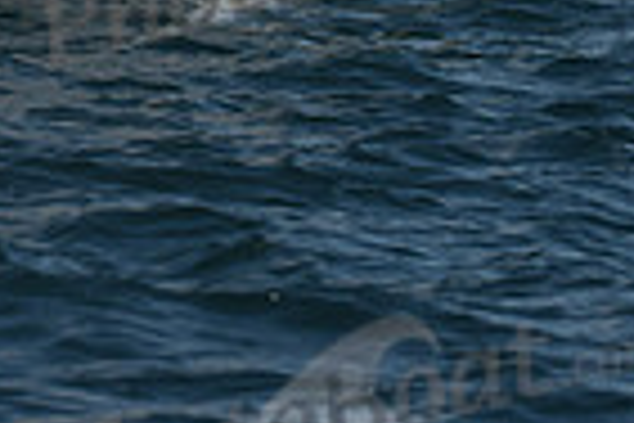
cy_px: -218
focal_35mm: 866
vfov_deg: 1.6
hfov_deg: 2.4
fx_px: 15250
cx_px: -193
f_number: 7.1
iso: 250
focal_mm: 210
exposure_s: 1/1000
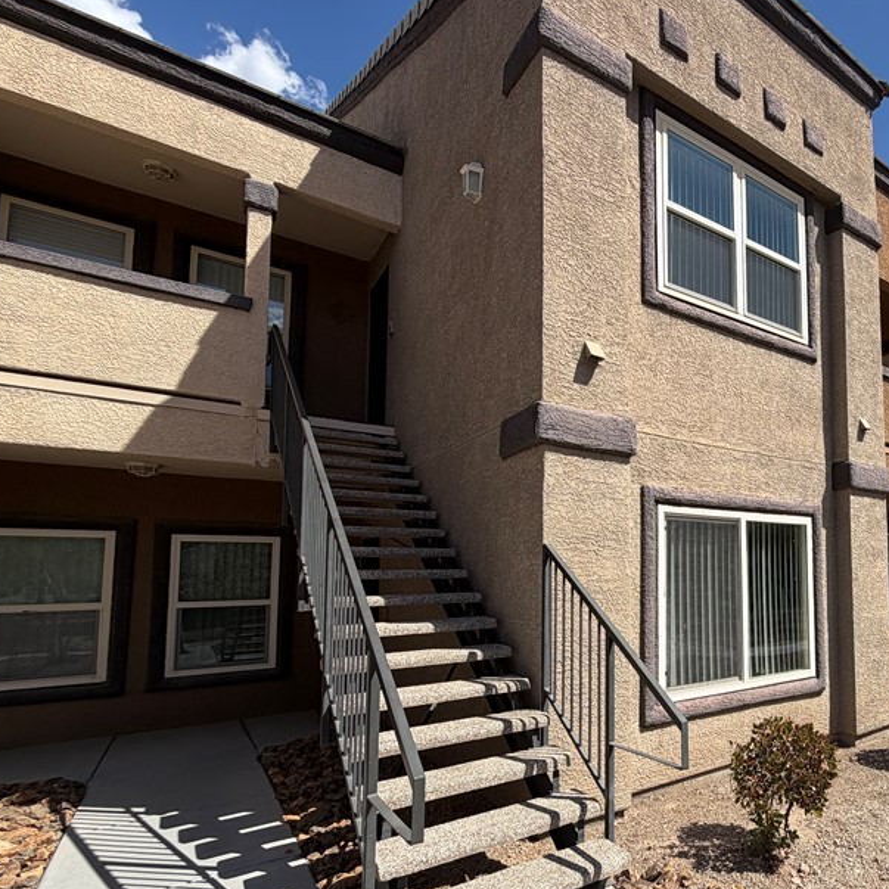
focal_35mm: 21
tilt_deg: +4.7
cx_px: 733
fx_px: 610
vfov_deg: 71.5
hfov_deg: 64.6
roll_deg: +0.8
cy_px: 528
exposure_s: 1/970
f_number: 2.2
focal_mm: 2.22
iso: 20
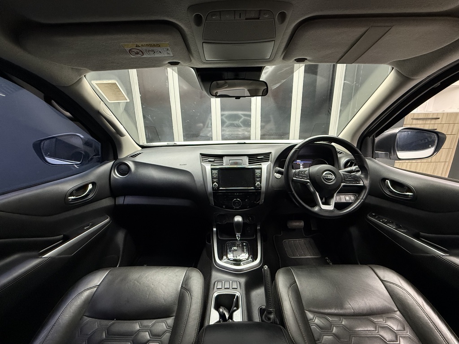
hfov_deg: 102.1
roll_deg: +1.6
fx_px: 186
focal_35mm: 14
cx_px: 230
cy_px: 172
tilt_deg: -14.3
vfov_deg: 85.7
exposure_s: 1/50
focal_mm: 2.22
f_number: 2.2
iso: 500
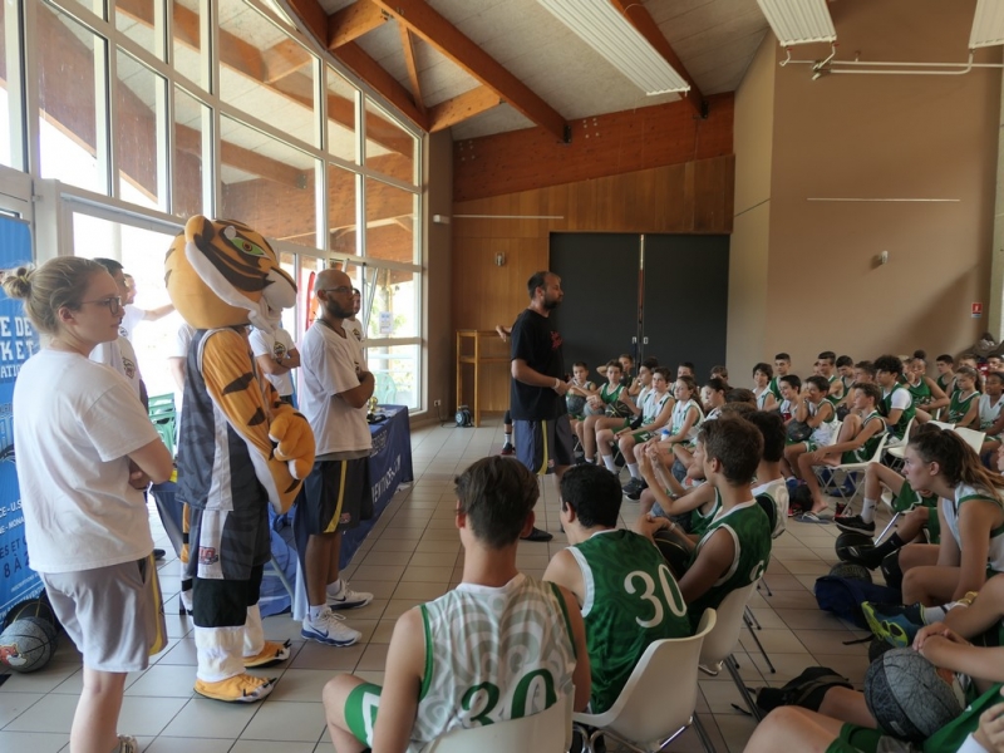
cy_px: 376
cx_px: 502
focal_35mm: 26
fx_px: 754
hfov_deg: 67.3
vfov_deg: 53.1
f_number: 1.6
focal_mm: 8.8
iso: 125
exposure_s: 1/125
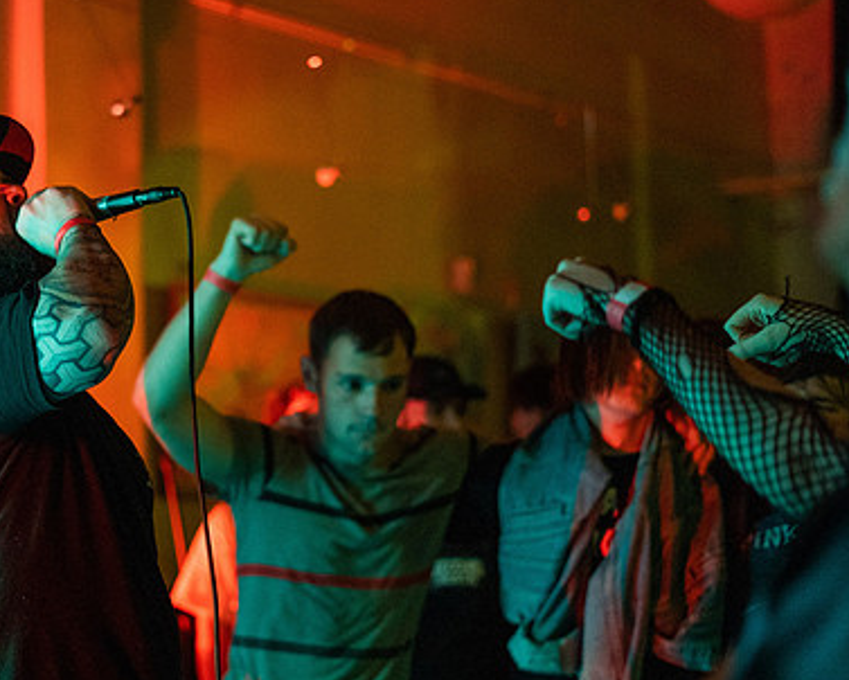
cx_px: 249
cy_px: 321
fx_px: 2011
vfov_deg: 19.2
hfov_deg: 23.7
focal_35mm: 80
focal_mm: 50
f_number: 1.8
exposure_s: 1/200
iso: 4000
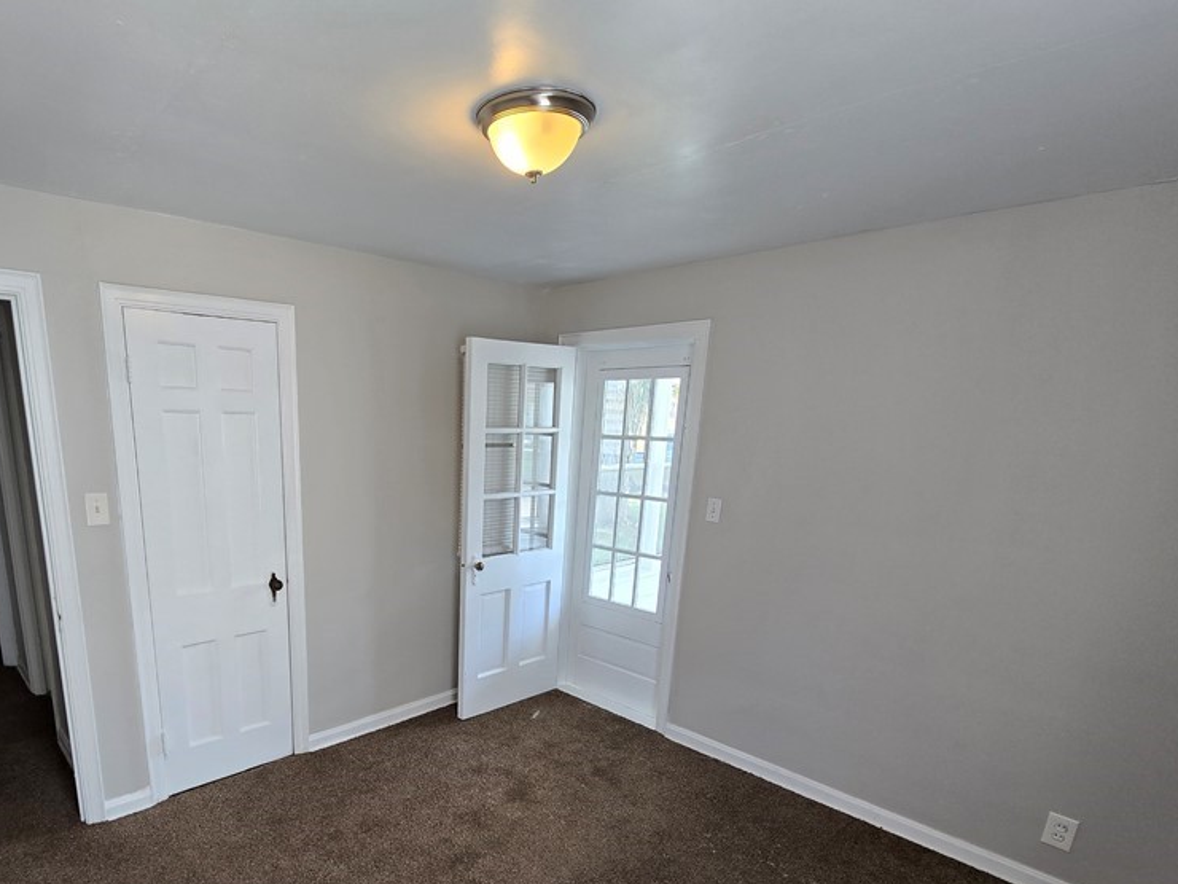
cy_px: 573
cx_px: 451
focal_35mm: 18
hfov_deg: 86.2
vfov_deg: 70.0
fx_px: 613
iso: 64
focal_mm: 2.2
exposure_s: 1/60
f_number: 2.2
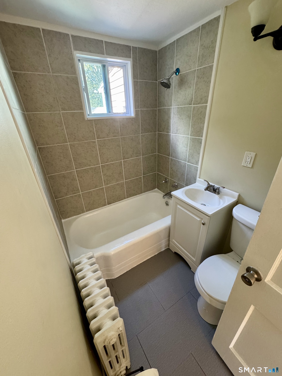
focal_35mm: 14
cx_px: 141
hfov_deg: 85.7
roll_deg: +2.0
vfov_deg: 102.1
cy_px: 188
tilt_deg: -25.8
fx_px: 152
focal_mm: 2.22
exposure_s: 1/60
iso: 400
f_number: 2.2
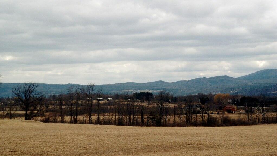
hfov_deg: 20.4
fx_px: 771
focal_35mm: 105
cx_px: 139
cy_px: 70
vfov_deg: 11.5
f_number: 8
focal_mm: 19.07
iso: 64
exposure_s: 1/250
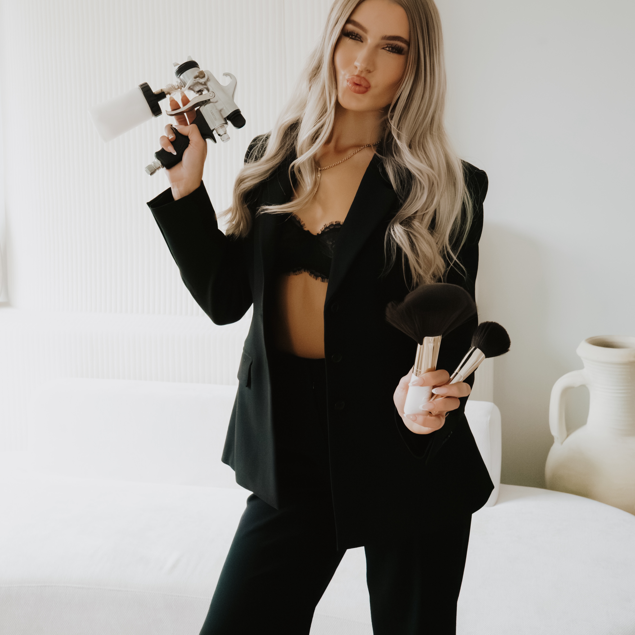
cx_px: 319
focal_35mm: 49
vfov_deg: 34.5
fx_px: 1017
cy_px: 230
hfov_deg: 34.7
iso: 25600
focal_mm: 38
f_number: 8
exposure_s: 1/1250
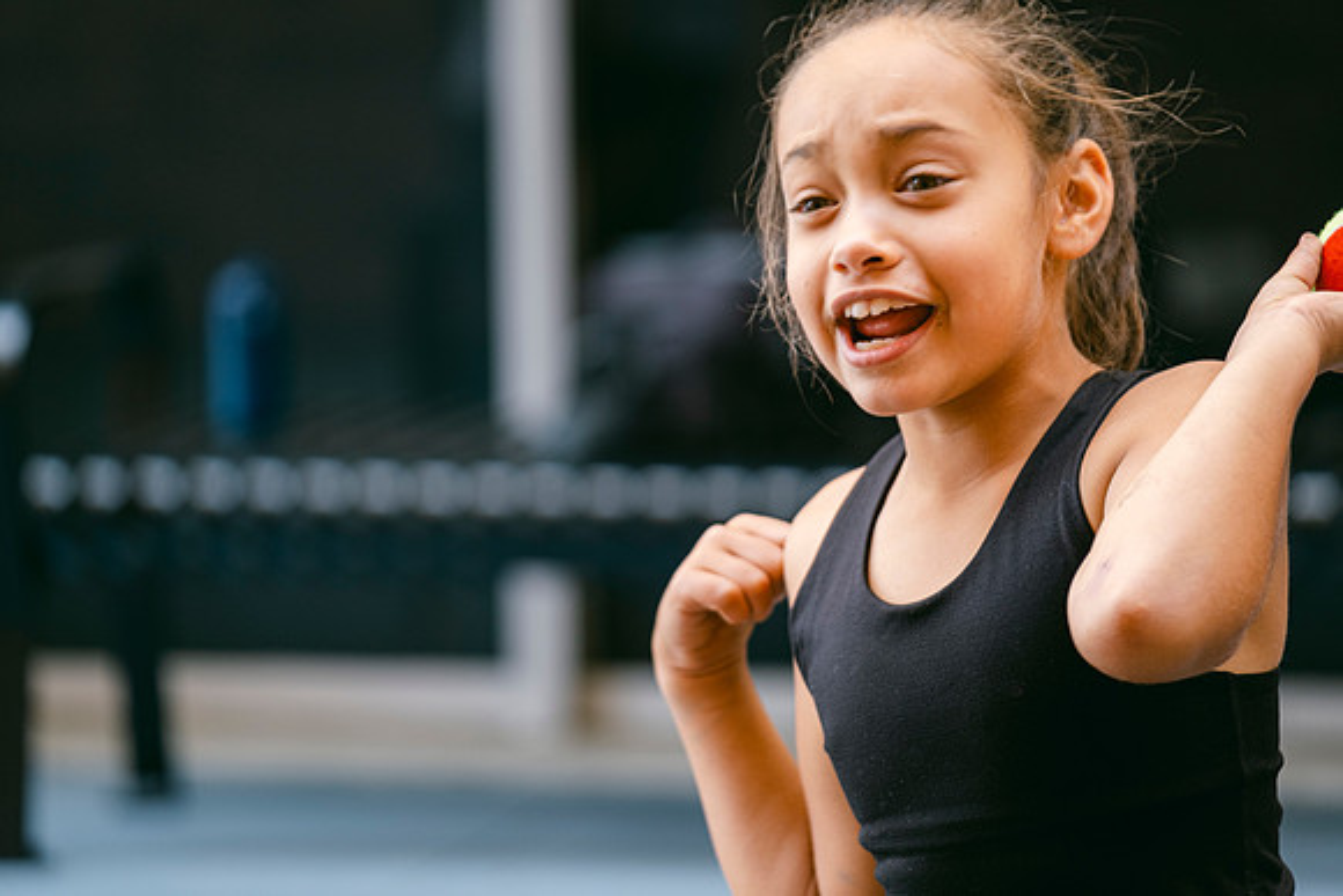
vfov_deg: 7.4
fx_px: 6940
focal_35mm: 186
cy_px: 448
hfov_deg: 11.1
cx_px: 672
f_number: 2.8
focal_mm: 124.3
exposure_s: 1/125
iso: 320
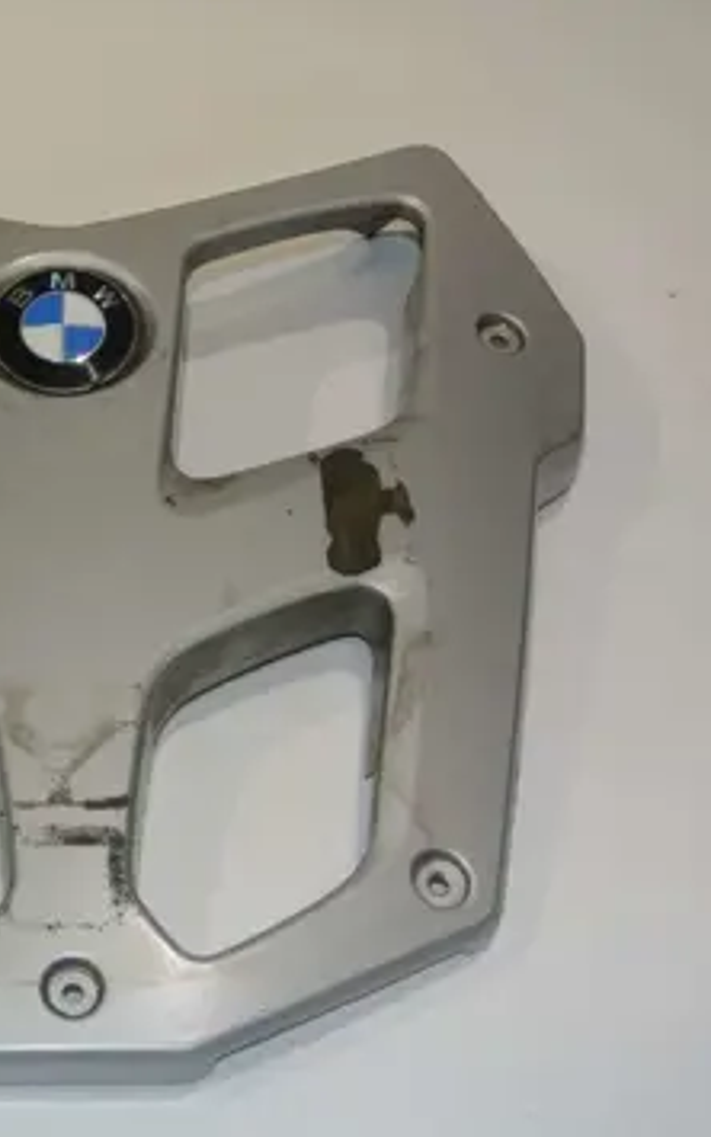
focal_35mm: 68
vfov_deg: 30.2
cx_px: 42
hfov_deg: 18.8
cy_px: 567
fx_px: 2107
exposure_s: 1/60
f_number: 4.5
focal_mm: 16.3
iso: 200
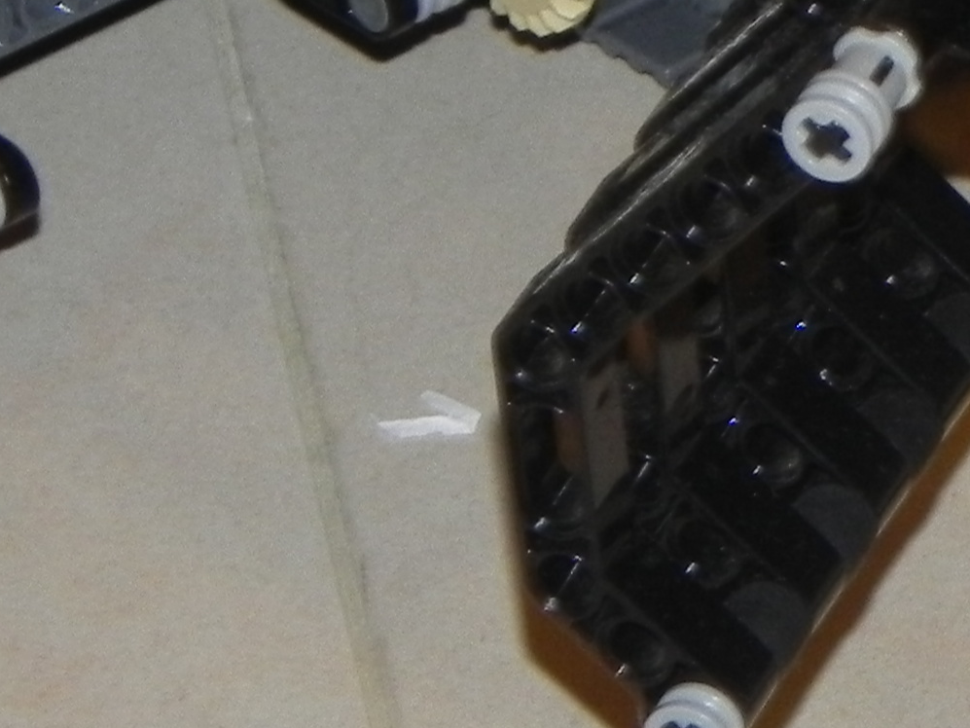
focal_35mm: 527
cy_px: -281
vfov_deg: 2.8
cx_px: 1423
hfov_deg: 3.7
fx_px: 14769
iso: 200
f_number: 4.5
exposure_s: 1/30
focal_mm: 25.7
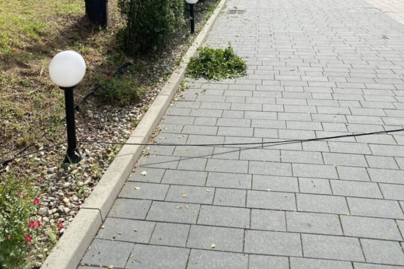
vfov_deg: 29.2
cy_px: -32
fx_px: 460
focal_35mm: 41
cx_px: 183
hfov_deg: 47.3
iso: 32
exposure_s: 1/1429
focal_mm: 4.25
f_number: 1.8
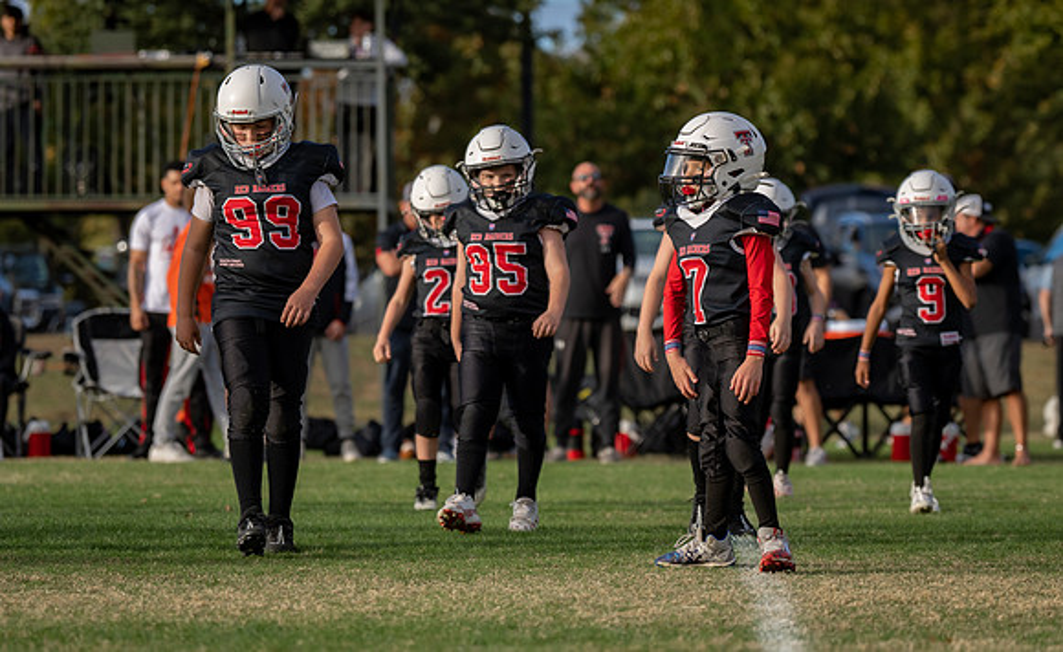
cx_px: 564
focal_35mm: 186
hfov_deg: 11.3
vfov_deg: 6.9
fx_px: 5374
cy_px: 261
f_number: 2.8
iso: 100
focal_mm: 123
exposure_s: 1/1250
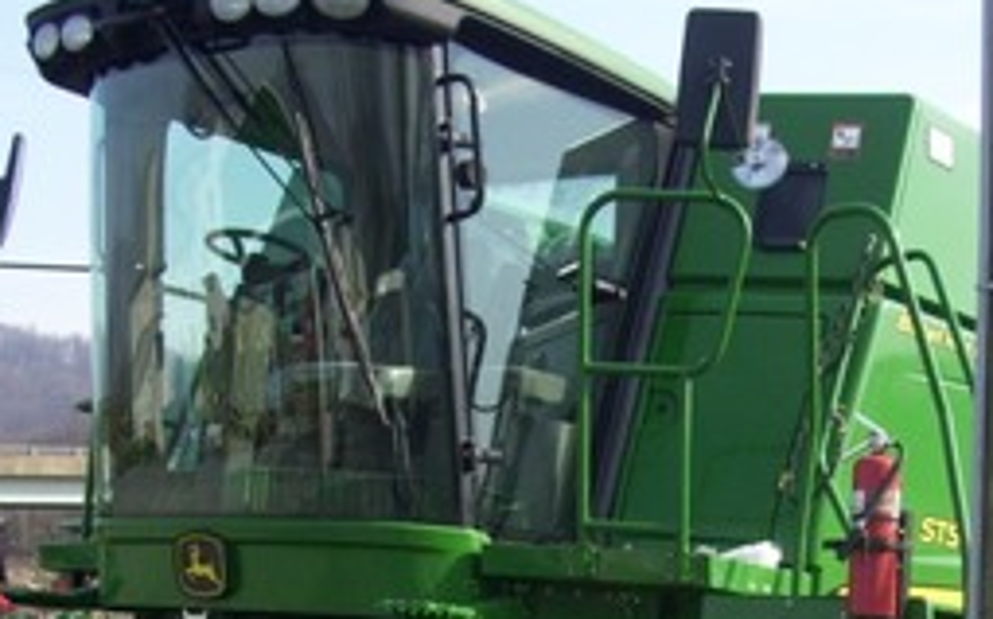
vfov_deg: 16.7
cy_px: 564
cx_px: 705
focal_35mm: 77
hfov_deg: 26.6
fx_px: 2082
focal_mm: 5.7
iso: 80
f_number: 2.9
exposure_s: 1/500
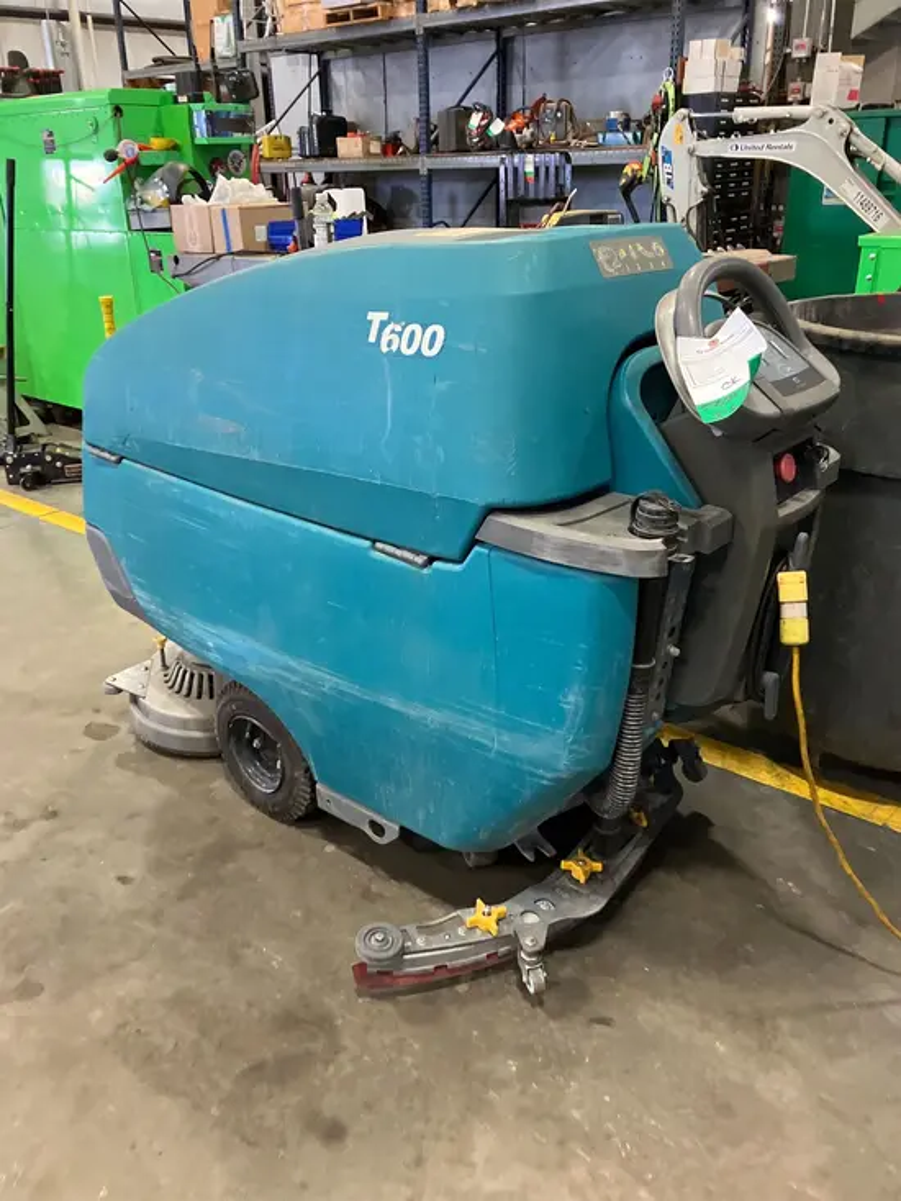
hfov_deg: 49.8
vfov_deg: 63.4
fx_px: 971
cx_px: 450
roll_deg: +3.8
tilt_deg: -19.5
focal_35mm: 28
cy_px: 600
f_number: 1.8
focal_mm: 3.99
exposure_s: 1/54
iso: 320
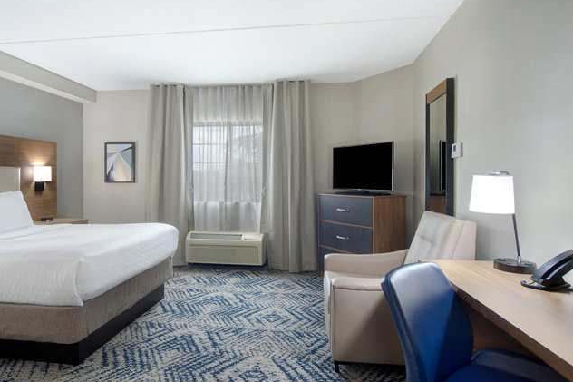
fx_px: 302
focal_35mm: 19
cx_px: 260
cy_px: 200
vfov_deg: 64.5
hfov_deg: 86.7
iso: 250
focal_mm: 10
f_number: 7.1
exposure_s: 1/20
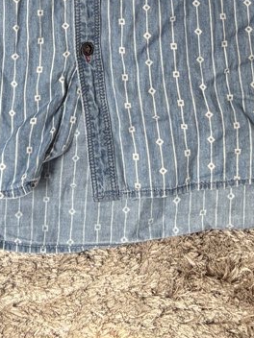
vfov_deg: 17.4
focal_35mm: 96
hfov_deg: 15.4
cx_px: 92
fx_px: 939
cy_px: -230
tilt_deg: -84.7
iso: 125
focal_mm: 5.96
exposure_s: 1/112
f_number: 1.6
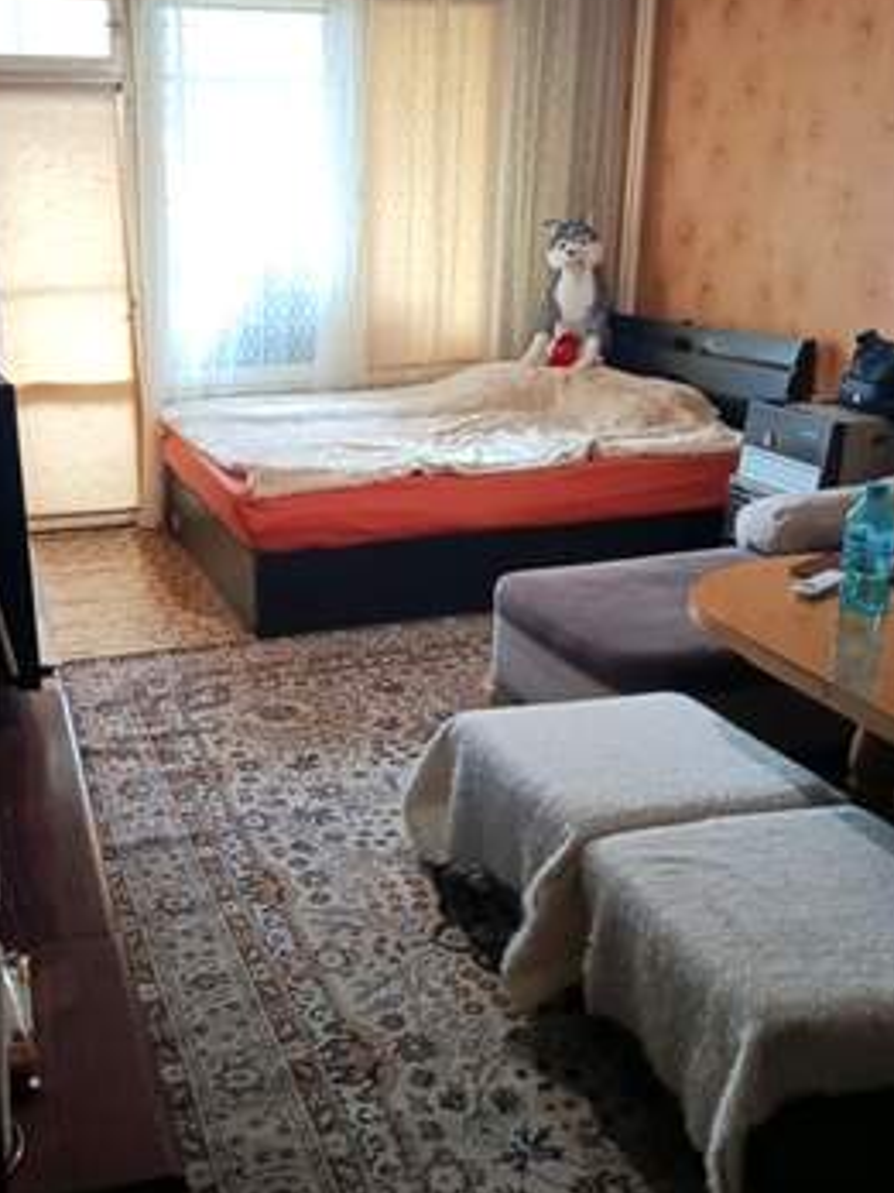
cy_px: 540
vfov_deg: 52.5
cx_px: 284
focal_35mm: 35
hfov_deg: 40.1
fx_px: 1205
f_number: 1.7
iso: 1295
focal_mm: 5.24
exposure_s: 1/50
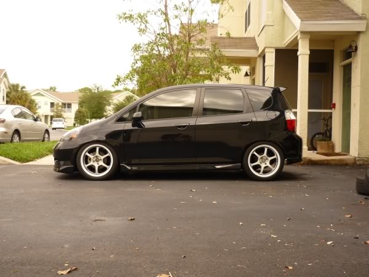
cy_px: 138
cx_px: 184
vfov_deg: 37.7
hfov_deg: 49.0
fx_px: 405
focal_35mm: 38
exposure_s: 1/200
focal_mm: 6.3
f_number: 2.9
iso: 100
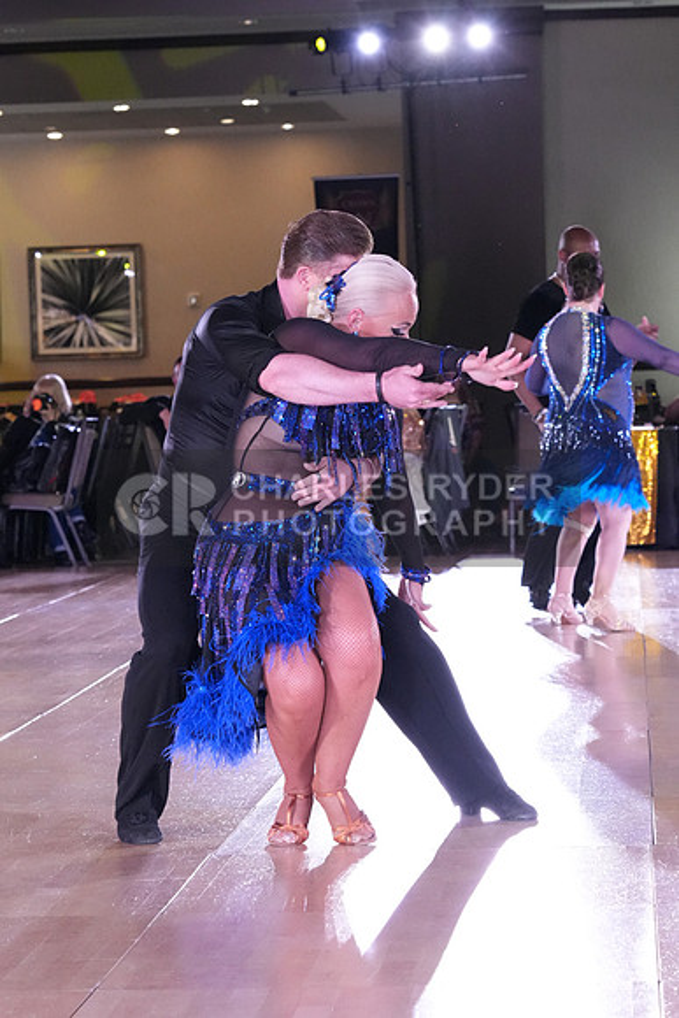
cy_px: 509
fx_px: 3902
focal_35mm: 138
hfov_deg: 9.9
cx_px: 340
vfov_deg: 14.9
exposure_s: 1/250
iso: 6400
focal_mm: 92
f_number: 6.3
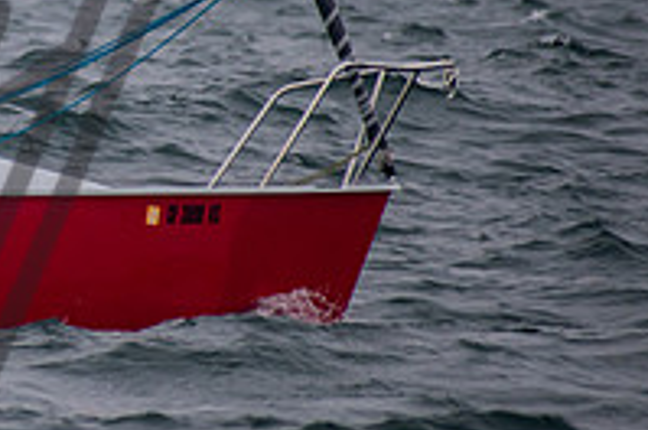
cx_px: -264
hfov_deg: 1.8
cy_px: 37
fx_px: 20469
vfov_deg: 1.2
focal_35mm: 1139
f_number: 6
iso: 400
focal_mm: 260
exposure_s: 1/500
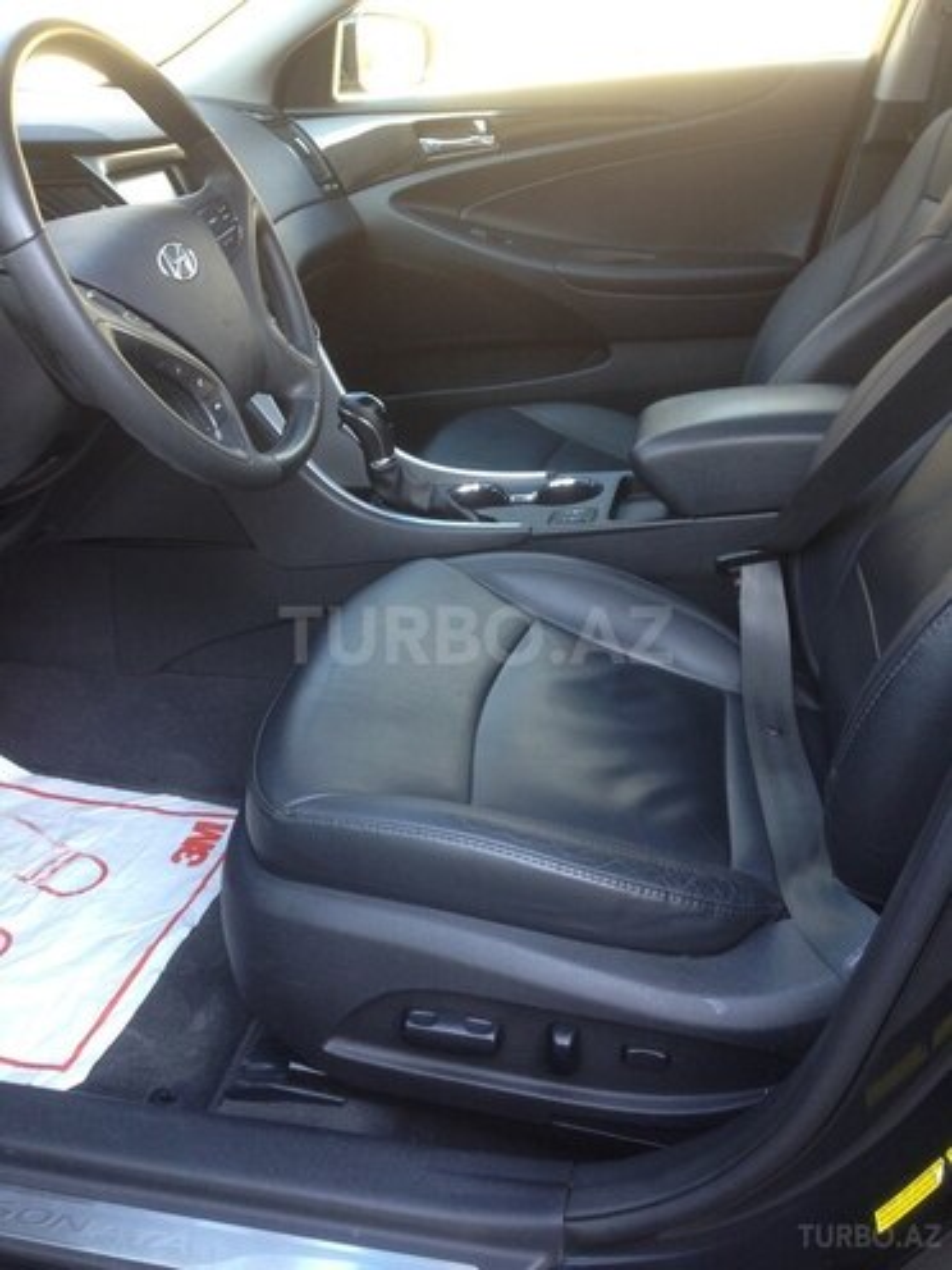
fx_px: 1210
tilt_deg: -22.9
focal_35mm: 33
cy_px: 635
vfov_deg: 55.4
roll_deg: -2.1
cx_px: 476
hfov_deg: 42.9
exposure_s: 1/60
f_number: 2.4
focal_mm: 4.12
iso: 64
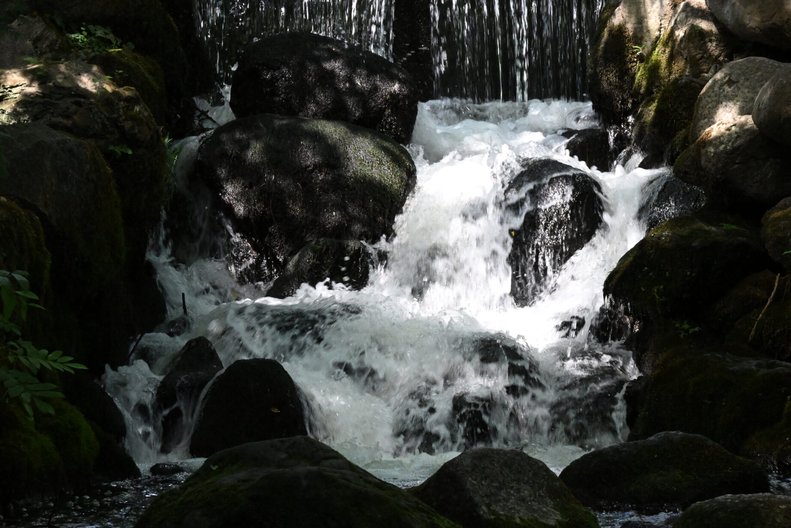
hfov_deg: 12.4
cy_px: 320
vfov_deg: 8.3
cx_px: 479
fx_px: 3647
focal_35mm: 166
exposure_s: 1/125
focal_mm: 120
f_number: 22
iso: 5600
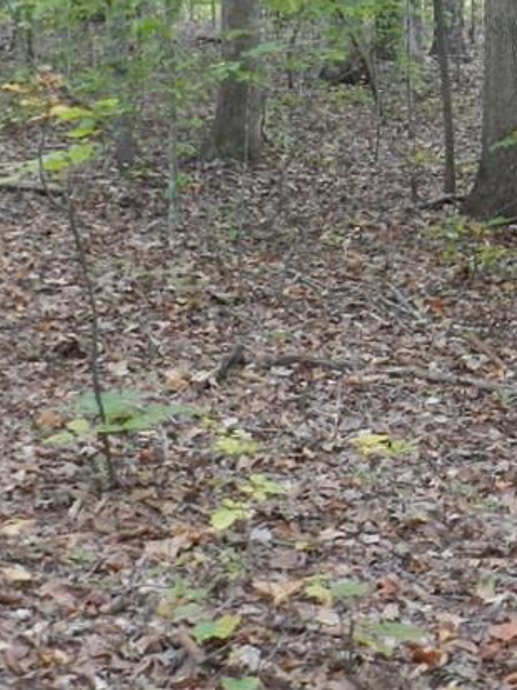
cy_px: 92
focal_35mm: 94
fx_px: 1874
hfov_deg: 15.4
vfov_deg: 20.5
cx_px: 549
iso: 400
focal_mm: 6.7
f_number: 4
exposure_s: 1/4
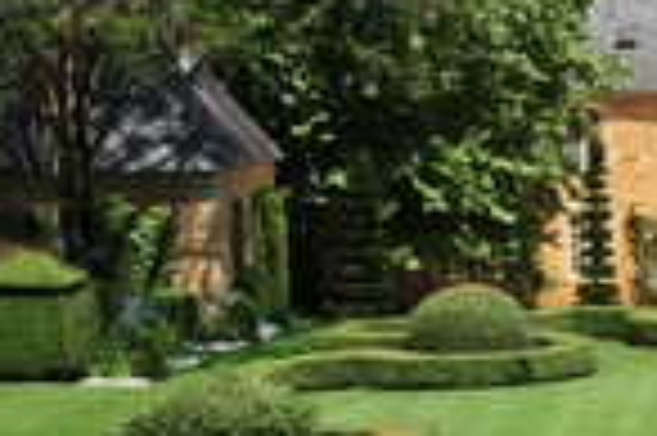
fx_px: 1878
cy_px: 333
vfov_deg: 13.2
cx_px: 752
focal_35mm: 103
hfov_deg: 18.9
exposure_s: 1/160
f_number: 13
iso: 200
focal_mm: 20
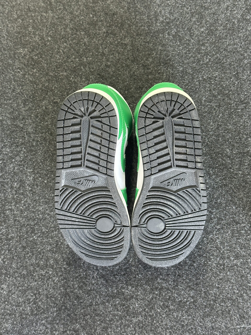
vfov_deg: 39.7
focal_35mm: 48
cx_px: 126
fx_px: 464
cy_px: 168
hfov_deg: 30.3
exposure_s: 1/33
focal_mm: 6.86
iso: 500
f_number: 1.78
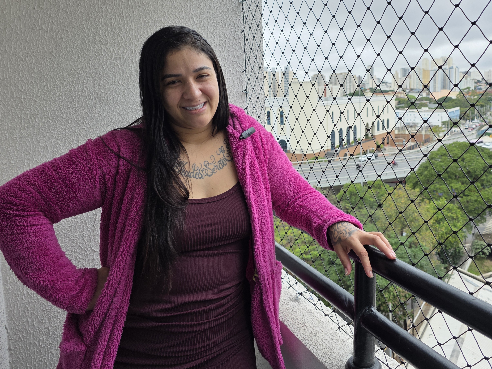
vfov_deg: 46.4
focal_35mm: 30
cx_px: 288
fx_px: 426
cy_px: 138
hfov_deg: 59.6
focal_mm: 6.3
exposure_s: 1/1513
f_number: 1.7
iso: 80
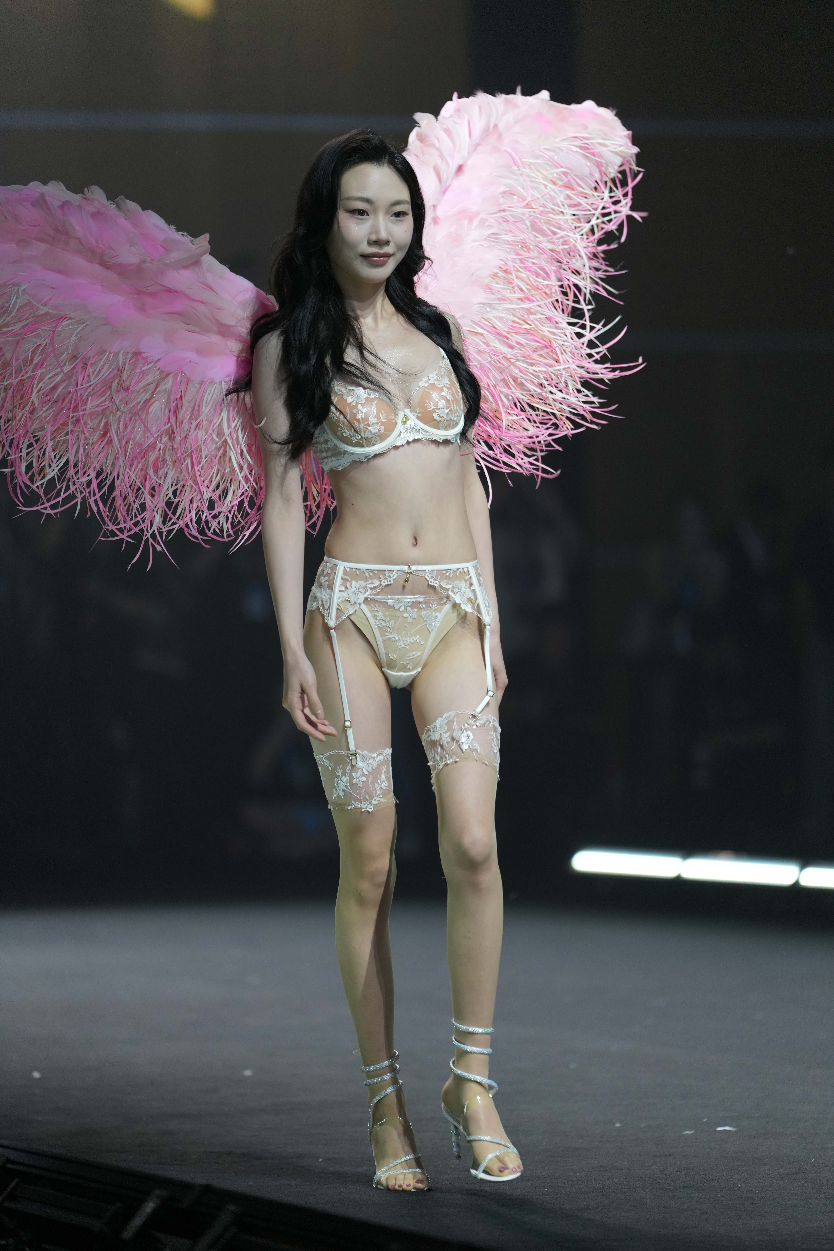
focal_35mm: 182
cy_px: 626
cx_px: 417
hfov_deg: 7.5
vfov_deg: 11.3
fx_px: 6324
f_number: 2.8
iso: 1250
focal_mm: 182
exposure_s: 1/400
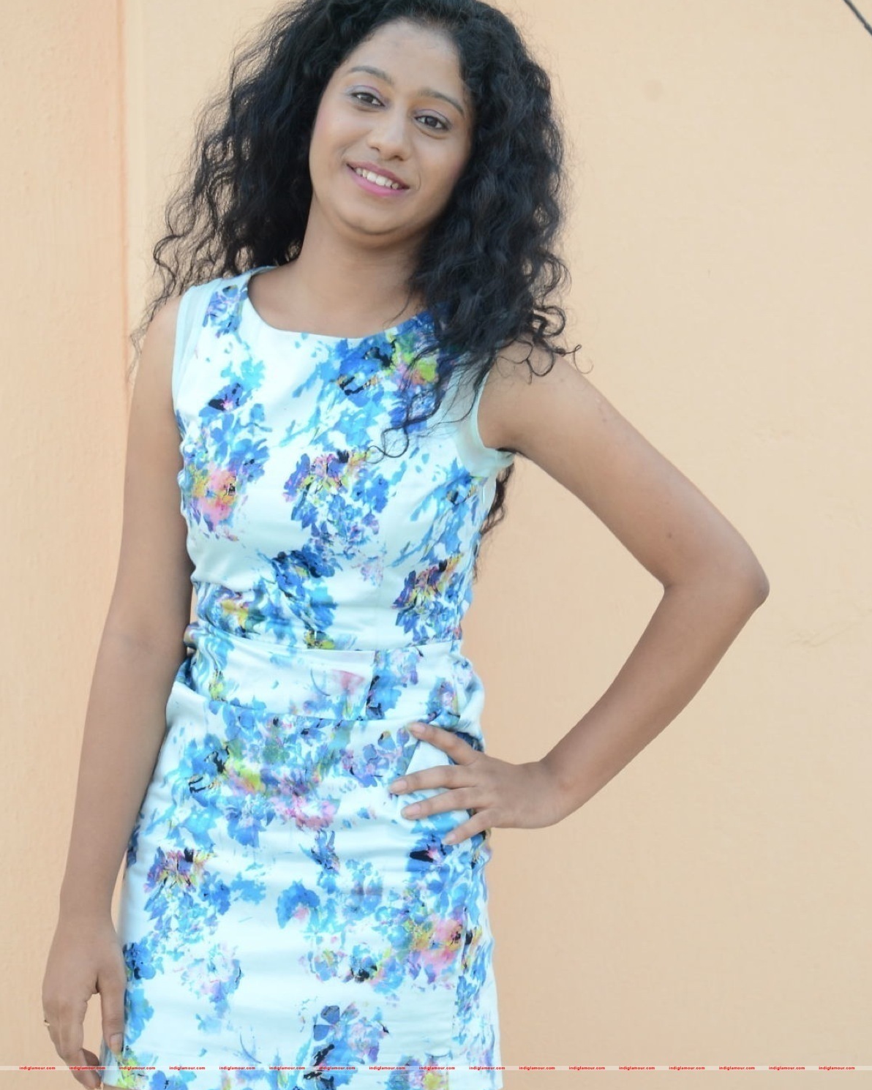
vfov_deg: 18.1
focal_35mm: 106
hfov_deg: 14.5
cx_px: 437
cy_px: 549
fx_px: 3420
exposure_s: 1/125
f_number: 6.3
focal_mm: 62
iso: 500
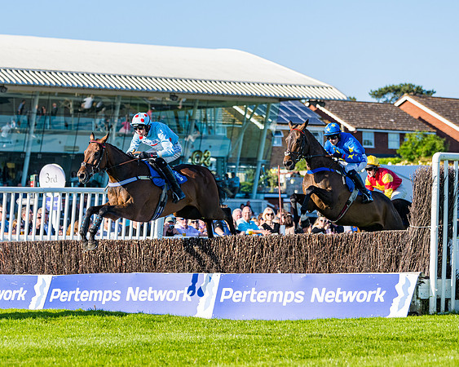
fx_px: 2222
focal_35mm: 164
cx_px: 161
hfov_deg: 11.8
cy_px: 153
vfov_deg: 9.4
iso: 200
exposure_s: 1/2000
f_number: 4
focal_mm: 112
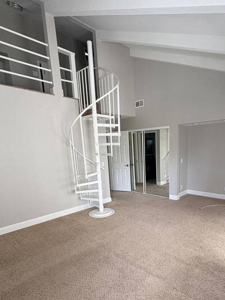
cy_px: 182
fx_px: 182
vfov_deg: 77.9
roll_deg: +1.6
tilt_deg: -9.8
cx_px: 144
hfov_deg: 62.3
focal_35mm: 21
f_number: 2.2
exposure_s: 1/99
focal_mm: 2.22
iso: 160
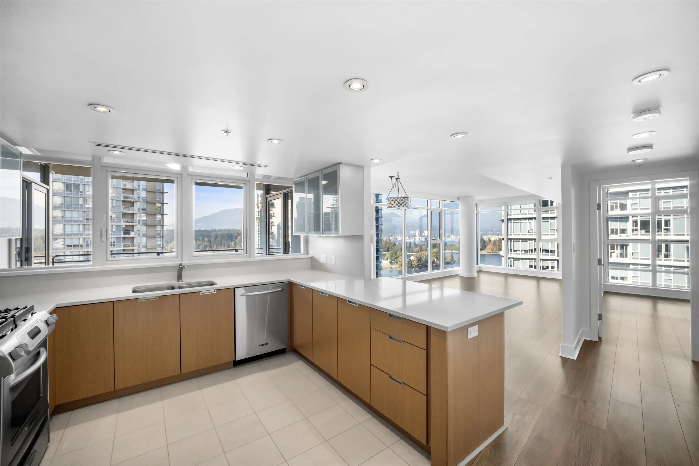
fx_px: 262
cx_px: 350
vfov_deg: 83.3
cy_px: 233
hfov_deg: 106.3
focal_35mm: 14
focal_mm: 9
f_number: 9
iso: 250
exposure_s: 1/10
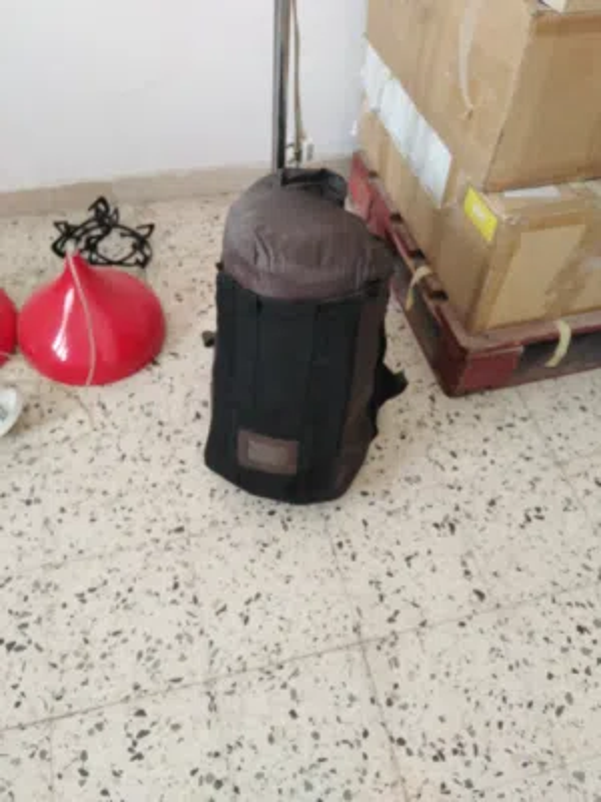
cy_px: 401
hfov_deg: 53.1
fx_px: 602
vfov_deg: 67.3
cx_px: 300
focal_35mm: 26
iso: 321
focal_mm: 3.59
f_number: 1.8
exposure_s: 1/30
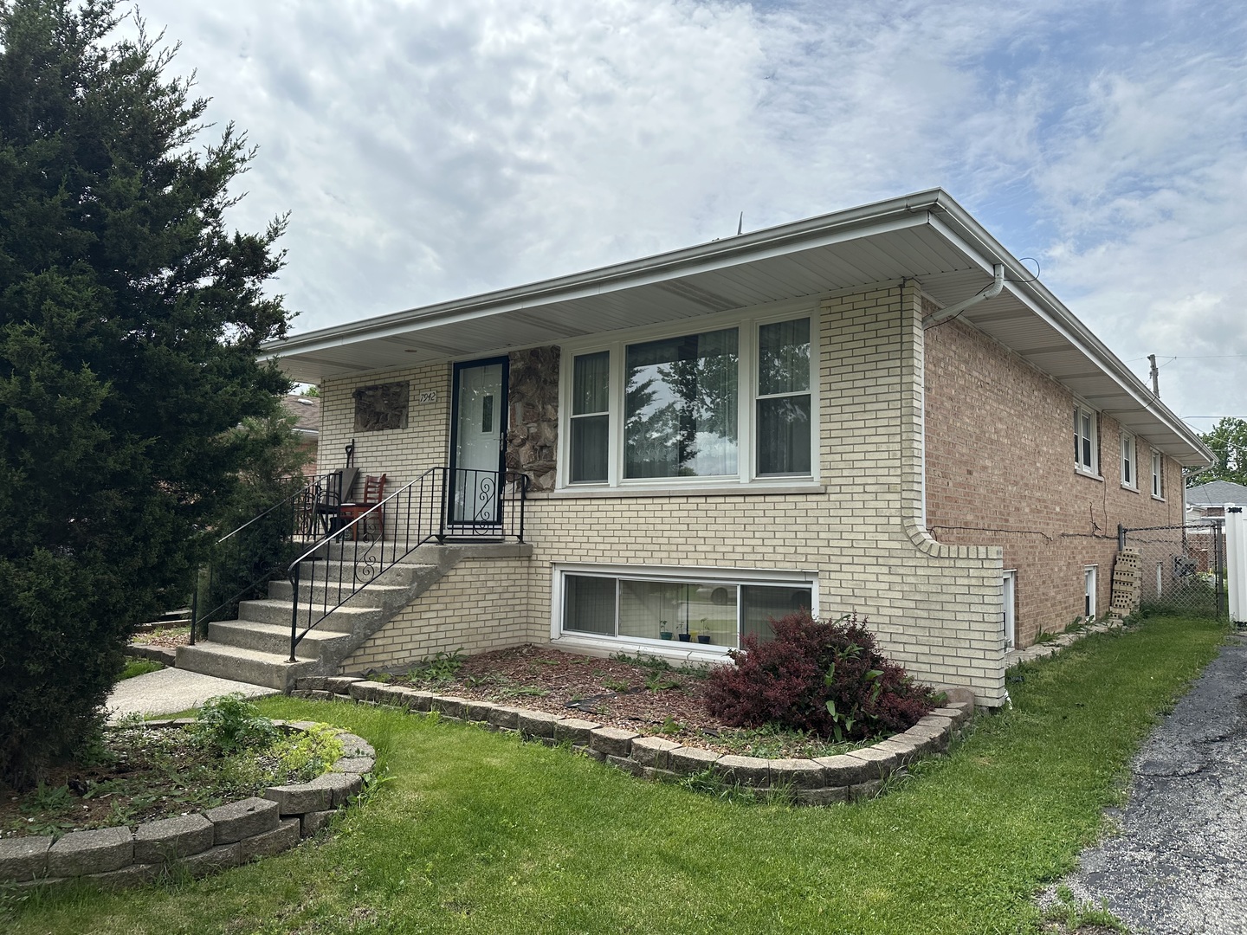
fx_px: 865
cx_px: 624
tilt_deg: +5.2
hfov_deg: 71.6
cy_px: 468
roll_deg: -1.1
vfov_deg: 56.8
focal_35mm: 24
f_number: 1.78
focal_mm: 6.86
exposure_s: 1/5525
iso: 80
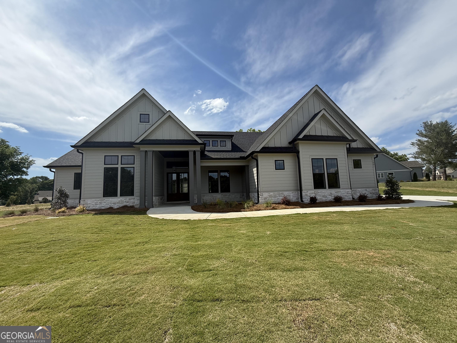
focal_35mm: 14
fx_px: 185
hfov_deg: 102.1
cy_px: 172
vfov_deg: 85.7
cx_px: 228
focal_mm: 2.22
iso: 50
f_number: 2.2
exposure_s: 1/2410
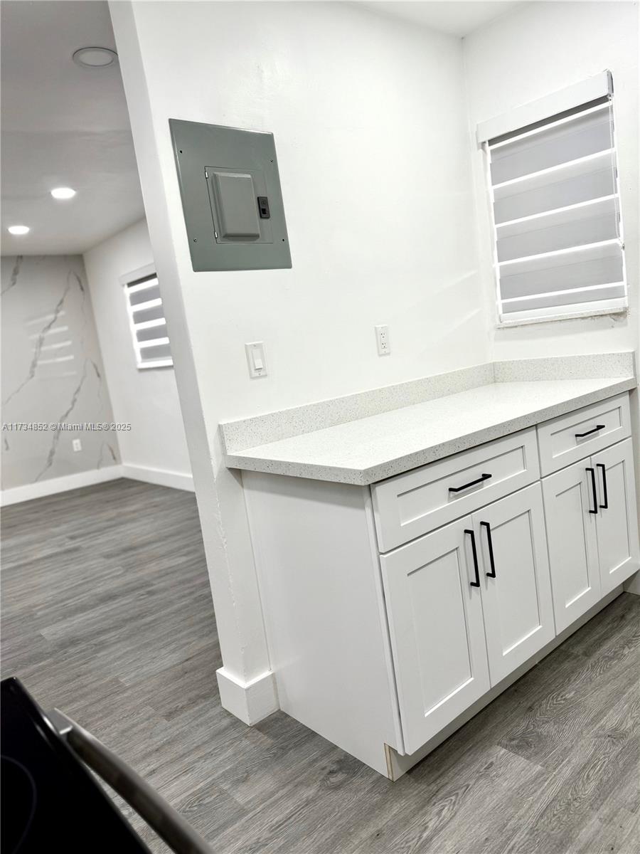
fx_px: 592
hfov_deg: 56.8
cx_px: 320
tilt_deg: -8.8
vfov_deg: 71.6
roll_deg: +8.1
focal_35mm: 24
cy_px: 427
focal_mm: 6.76
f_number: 1.78
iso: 80
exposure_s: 1/120
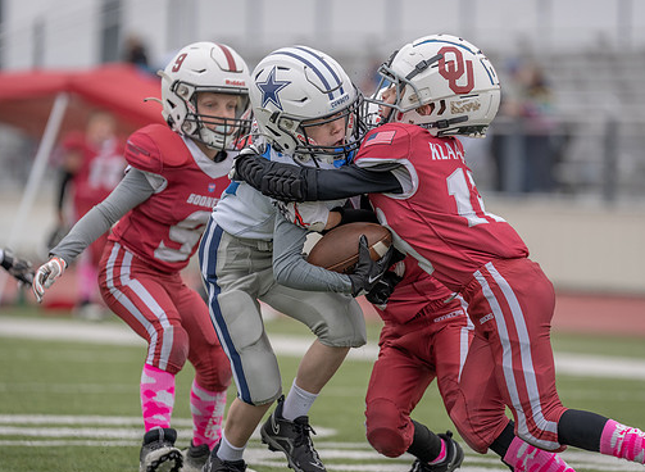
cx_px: 358
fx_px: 5190
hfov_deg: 7.1
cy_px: 240
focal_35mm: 281
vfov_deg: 5.2
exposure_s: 1/1250
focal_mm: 197
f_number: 2.8
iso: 200
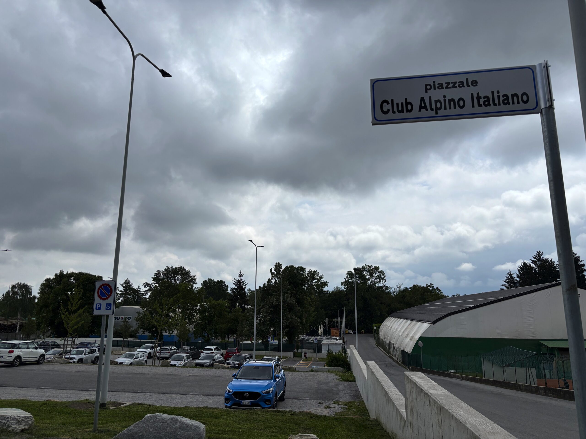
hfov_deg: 67.3
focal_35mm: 26
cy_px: 220
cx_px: 293
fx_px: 440
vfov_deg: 53.1
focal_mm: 5.96
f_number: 1.6
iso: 50
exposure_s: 1/9901
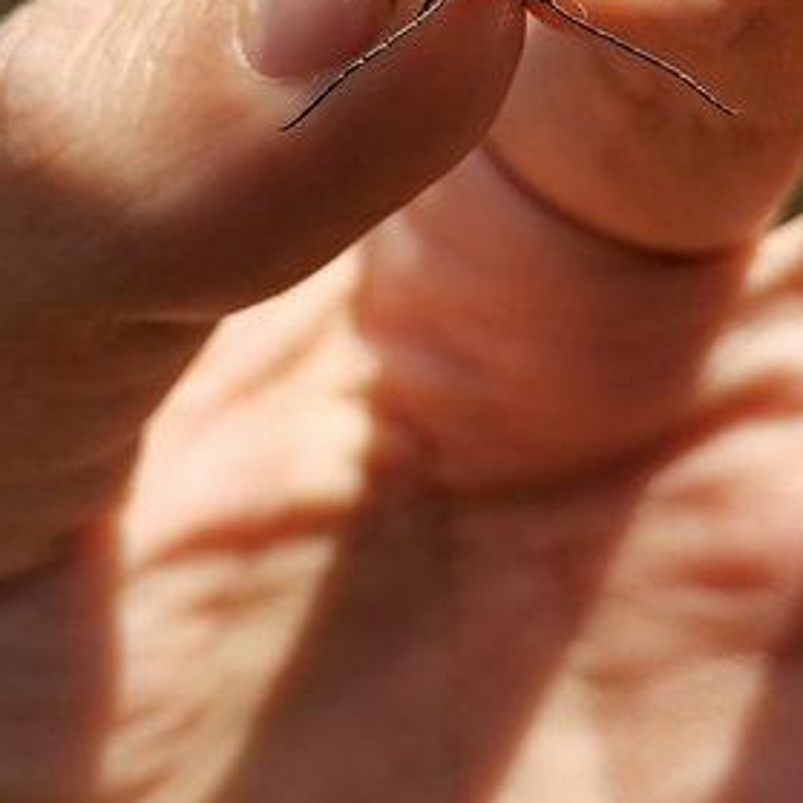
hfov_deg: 21.9
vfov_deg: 21.4
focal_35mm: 79
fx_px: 2073
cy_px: 72
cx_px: 515
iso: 50
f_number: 1.8
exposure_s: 1/1199
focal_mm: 4.75
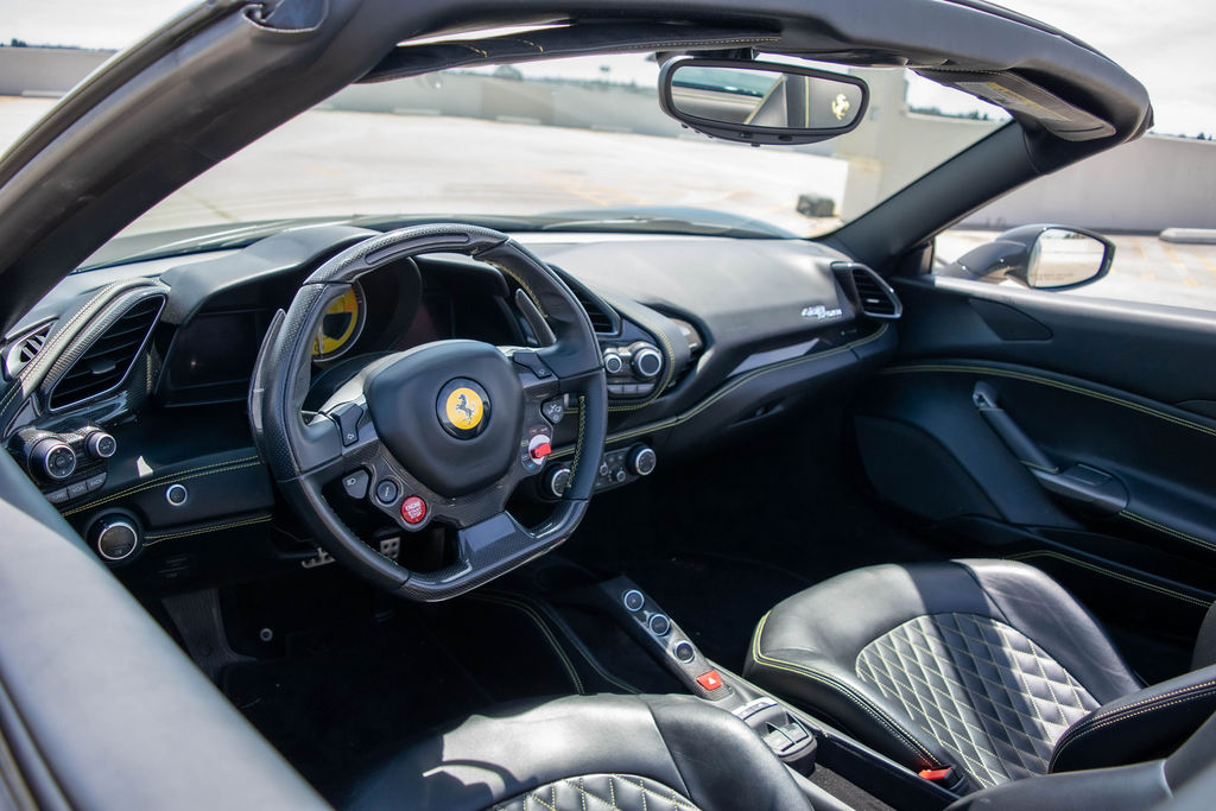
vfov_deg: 47.9
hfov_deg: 67.4
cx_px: 608
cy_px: 406
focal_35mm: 27
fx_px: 912
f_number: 4
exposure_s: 1/1000
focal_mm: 18
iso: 500
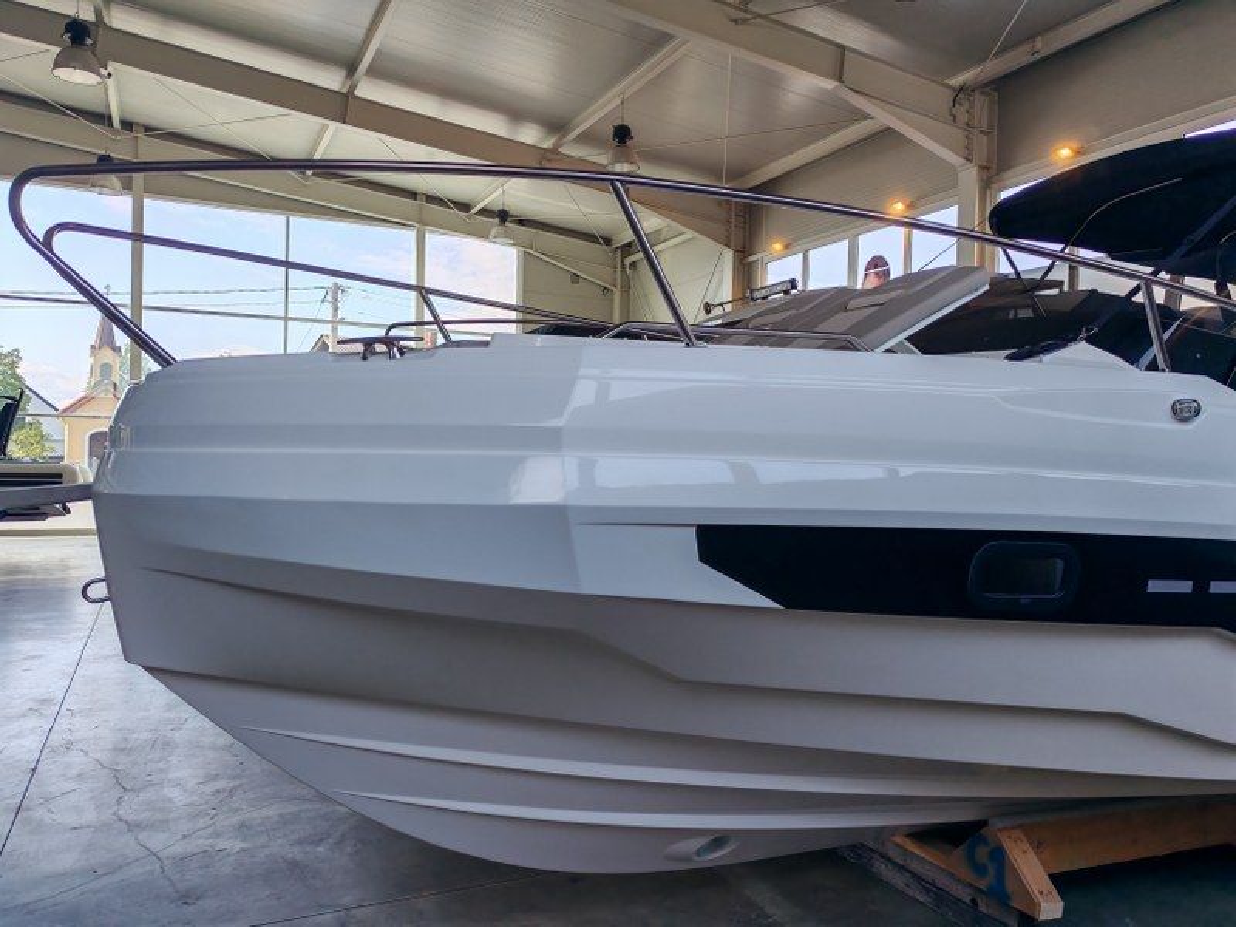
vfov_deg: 51.4
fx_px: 964
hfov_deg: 65.3
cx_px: 618
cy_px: 464
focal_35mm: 27
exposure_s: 1/230
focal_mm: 5.52
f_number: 1.95
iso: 50
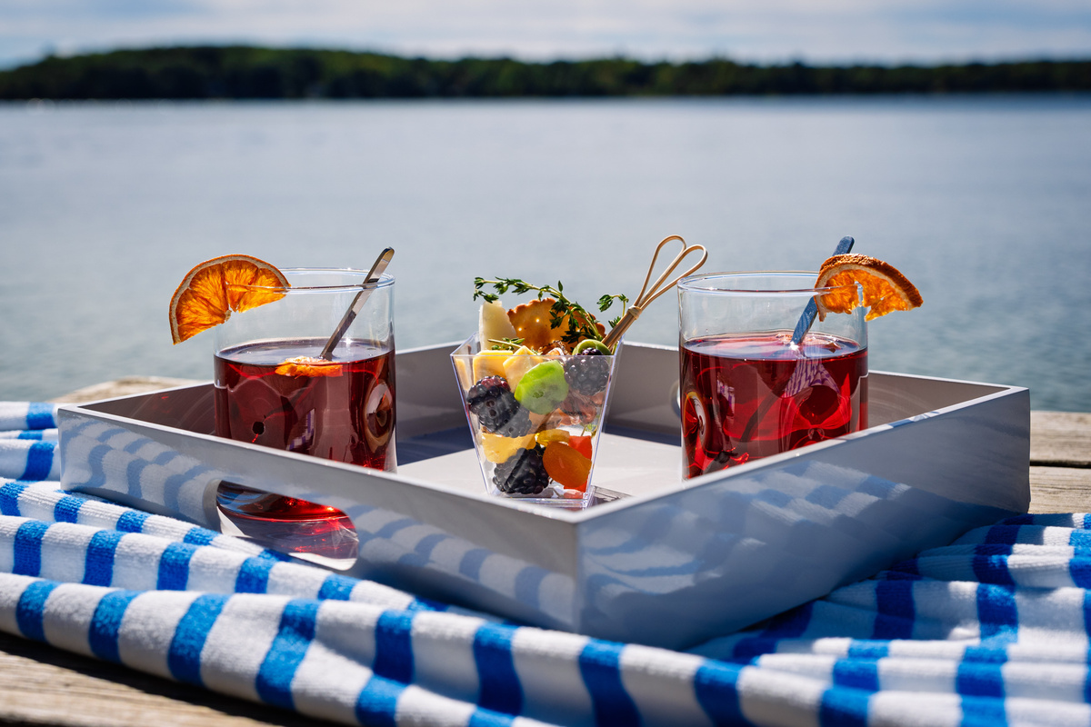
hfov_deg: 37.8
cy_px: 336
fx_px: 1594
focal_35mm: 53
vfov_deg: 25.7
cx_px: 546
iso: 250
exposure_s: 1/2000
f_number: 6.3
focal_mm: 48.9
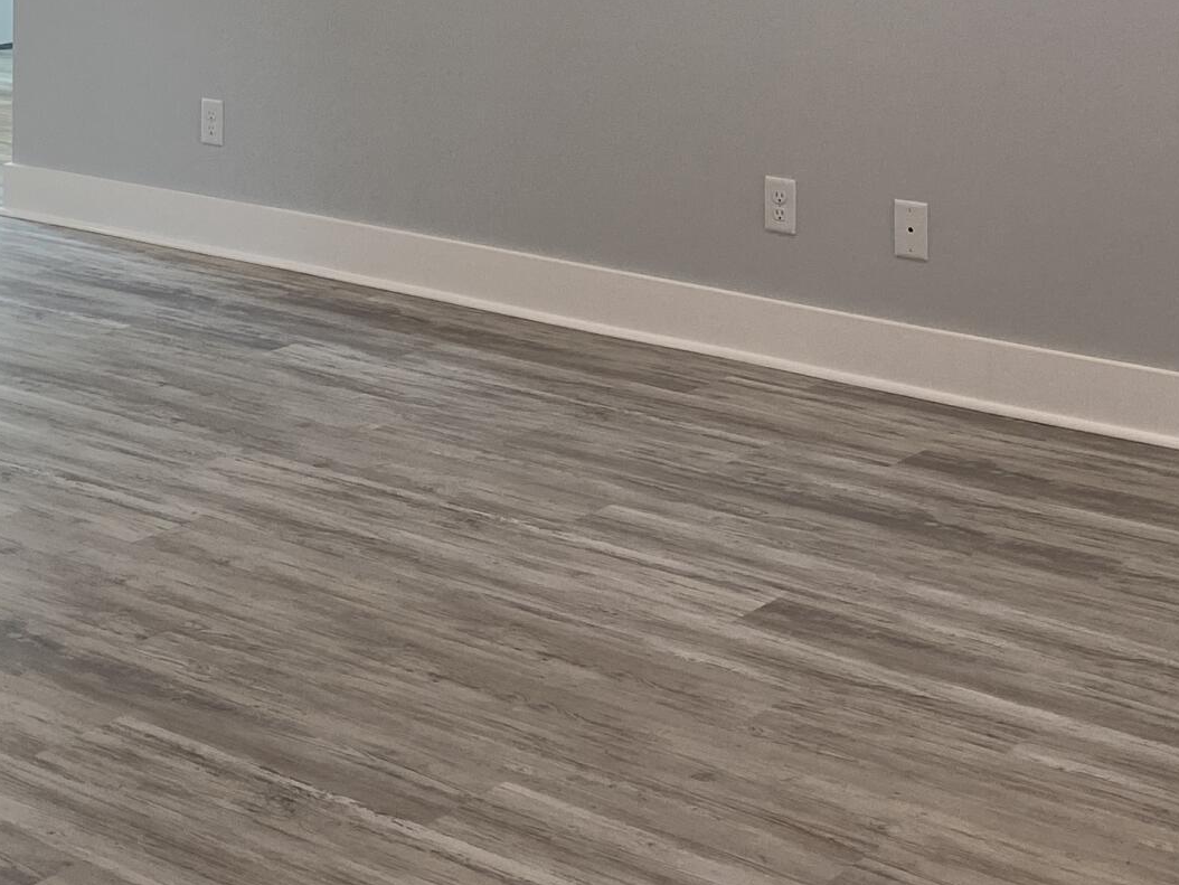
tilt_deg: -0.7
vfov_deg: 18.6
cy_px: -252
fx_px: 2521
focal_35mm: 74
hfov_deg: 26.0
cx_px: 293
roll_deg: -0.2
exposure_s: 1/120
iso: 80
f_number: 1.8
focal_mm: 4.25
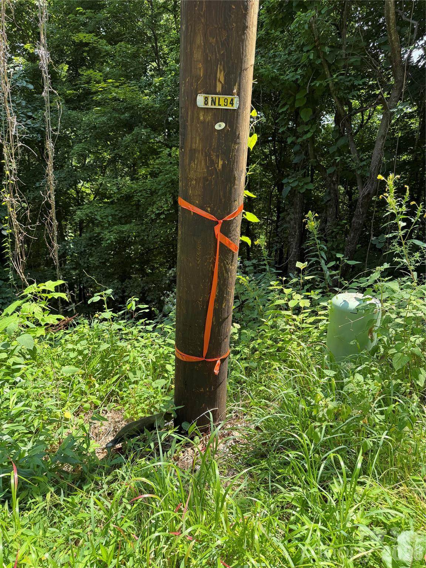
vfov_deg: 71.6
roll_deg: +2.6
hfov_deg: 56.8
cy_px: 284
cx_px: 213
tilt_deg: -17.7
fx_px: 394
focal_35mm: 24
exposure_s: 1/702
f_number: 1.78
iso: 80
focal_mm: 6.76
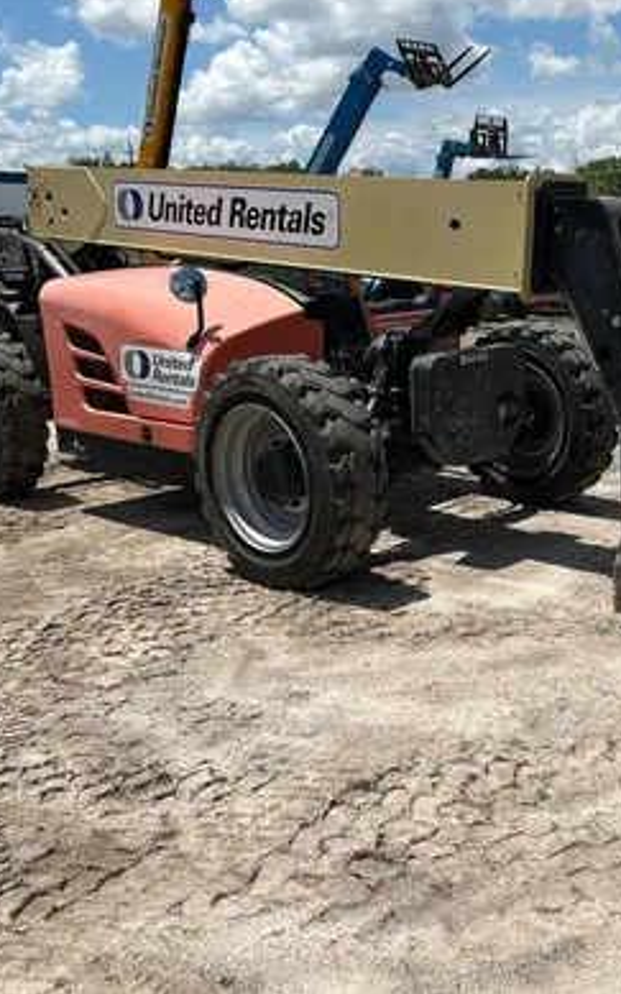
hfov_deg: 32.3
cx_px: 440
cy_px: 469
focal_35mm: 39
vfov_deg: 50.4
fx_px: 1056
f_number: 1.5
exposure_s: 1/6211
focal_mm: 5.7
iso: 50
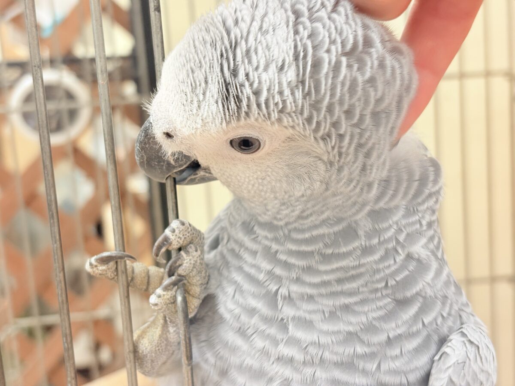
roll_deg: +3.8
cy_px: 193
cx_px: 258
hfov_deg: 36.8
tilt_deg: -10.3
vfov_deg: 28.0
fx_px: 774
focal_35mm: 52
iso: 50
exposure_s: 1/50
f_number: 1.6
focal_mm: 5.96
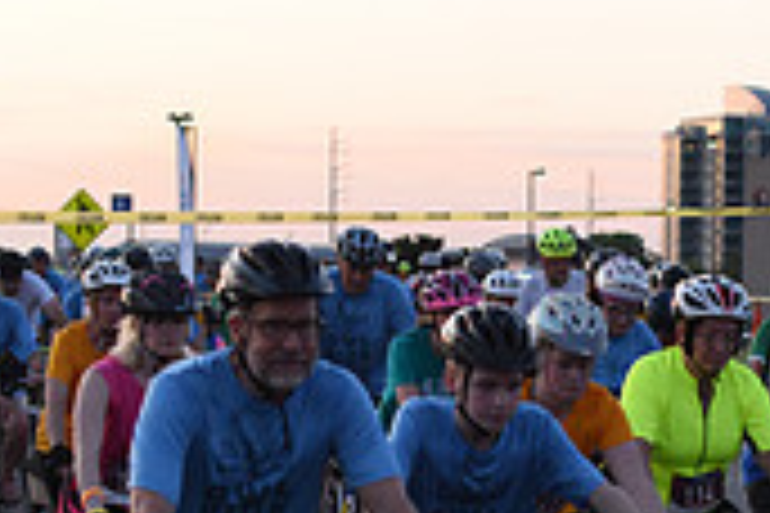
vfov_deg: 7.9
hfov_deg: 11.9
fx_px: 3636
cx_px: 869
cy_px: 745
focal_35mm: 170
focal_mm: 50
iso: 2500
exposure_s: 1/400
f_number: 3.2
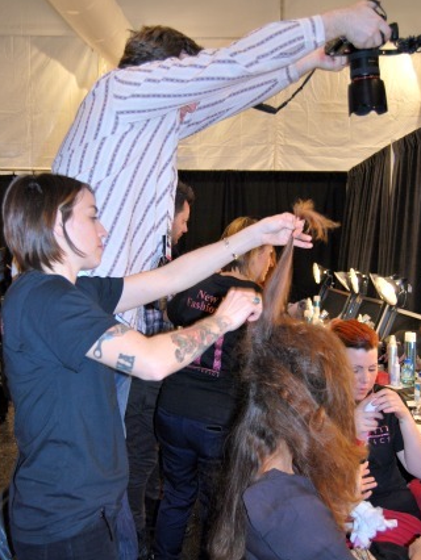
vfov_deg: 43.8
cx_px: 214
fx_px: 697
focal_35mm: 43
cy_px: 294
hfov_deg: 33.6
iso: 200
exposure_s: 1/60
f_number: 4
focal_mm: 26
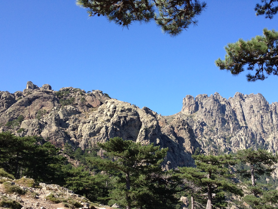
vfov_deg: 32.7
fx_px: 353
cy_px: 130
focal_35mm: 44
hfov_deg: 42.9
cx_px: 156
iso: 64
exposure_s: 1/812
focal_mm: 4.28
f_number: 2.4
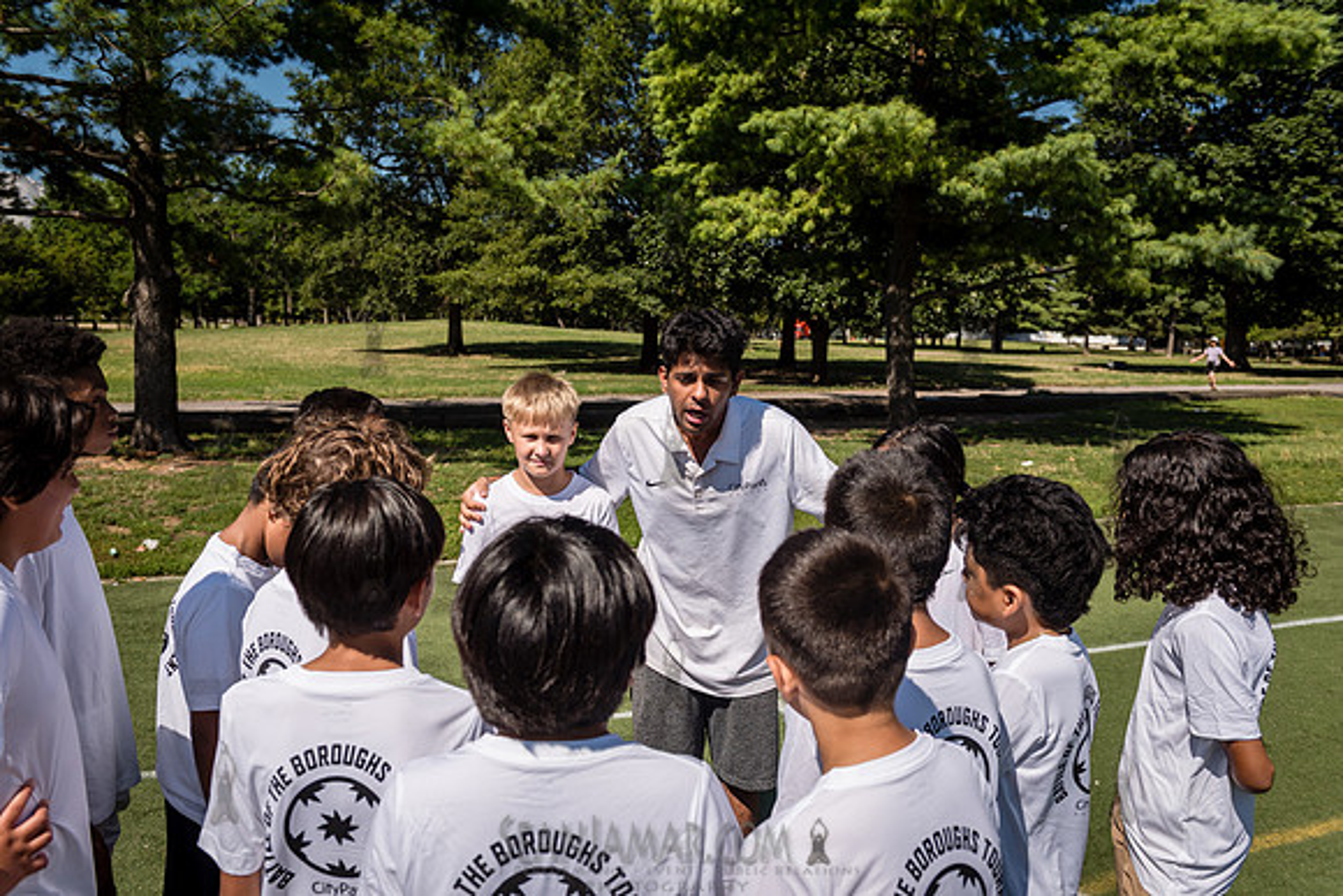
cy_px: 448
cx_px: 672
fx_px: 1157
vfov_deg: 42.3
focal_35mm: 31
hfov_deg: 60.3
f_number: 4
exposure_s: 1/2500
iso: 200
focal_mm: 31
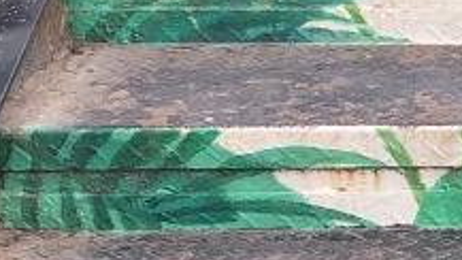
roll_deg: -0.7
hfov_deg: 11.8
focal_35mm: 169
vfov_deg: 7.2
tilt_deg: -20.8
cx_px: 826
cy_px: 232
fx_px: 2070
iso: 20
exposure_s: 1/432
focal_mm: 4
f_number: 1.8
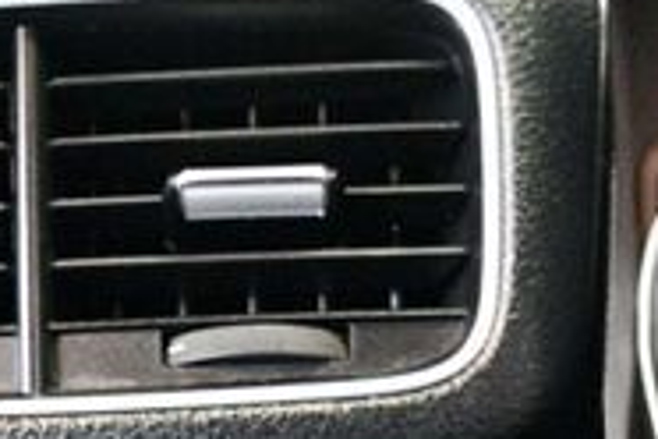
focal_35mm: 117
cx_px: 67
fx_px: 2138
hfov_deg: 17.2
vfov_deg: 11.2
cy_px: 673
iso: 12800
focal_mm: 23
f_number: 3.8
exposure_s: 1/25
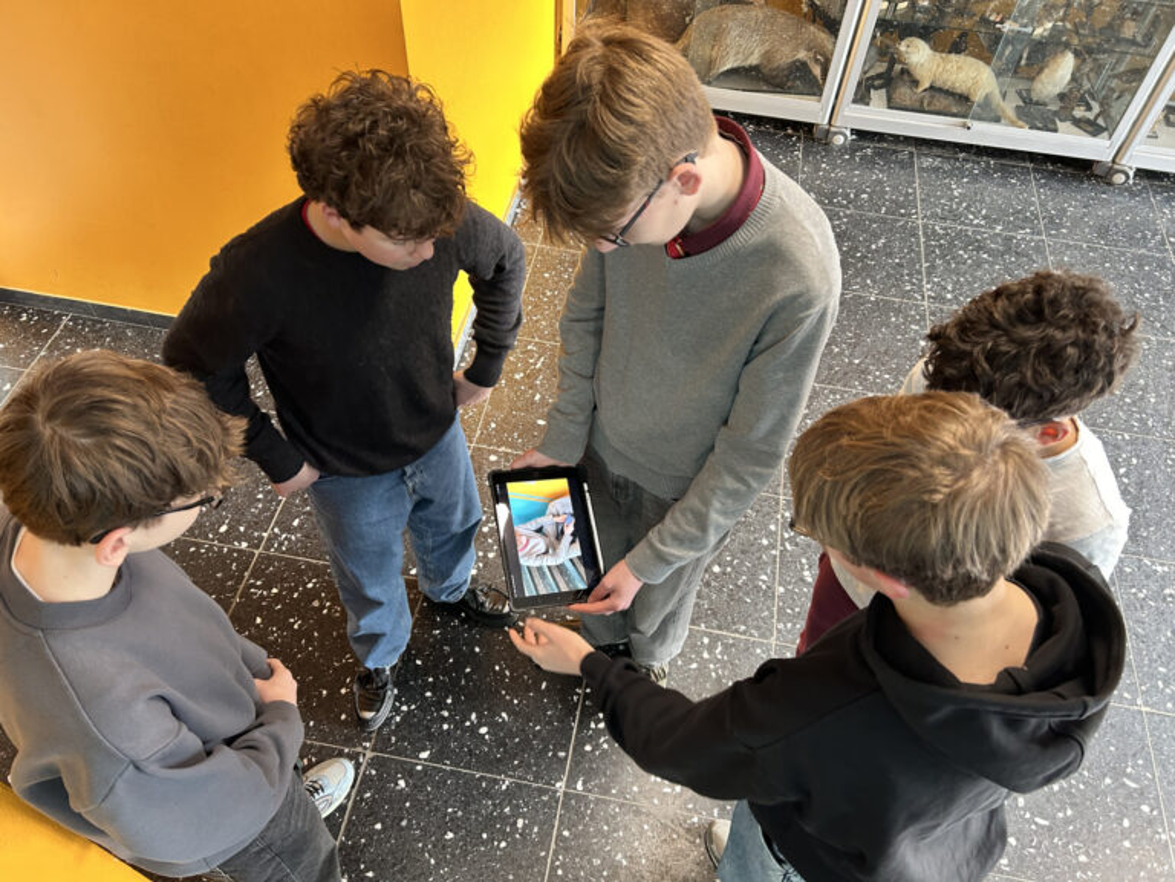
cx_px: 588
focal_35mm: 26
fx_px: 883
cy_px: 441
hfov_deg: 67.3
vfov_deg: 53.1
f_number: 1.5
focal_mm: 5.7
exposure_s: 1/50
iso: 200
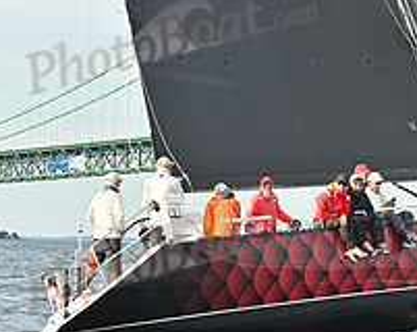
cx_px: 427
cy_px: 119
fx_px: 2340
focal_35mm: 190
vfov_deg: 8.1
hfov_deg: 10.1
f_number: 5
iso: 320
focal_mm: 70
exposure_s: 1/1000
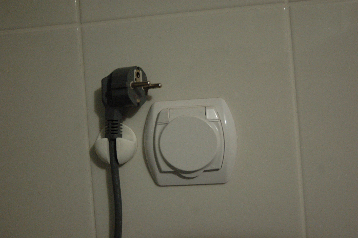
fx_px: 462
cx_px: 179
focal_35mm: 46
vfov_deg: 28.9
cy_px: 119
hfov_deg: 42.4
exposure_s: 1/25
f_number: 4
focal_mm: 31
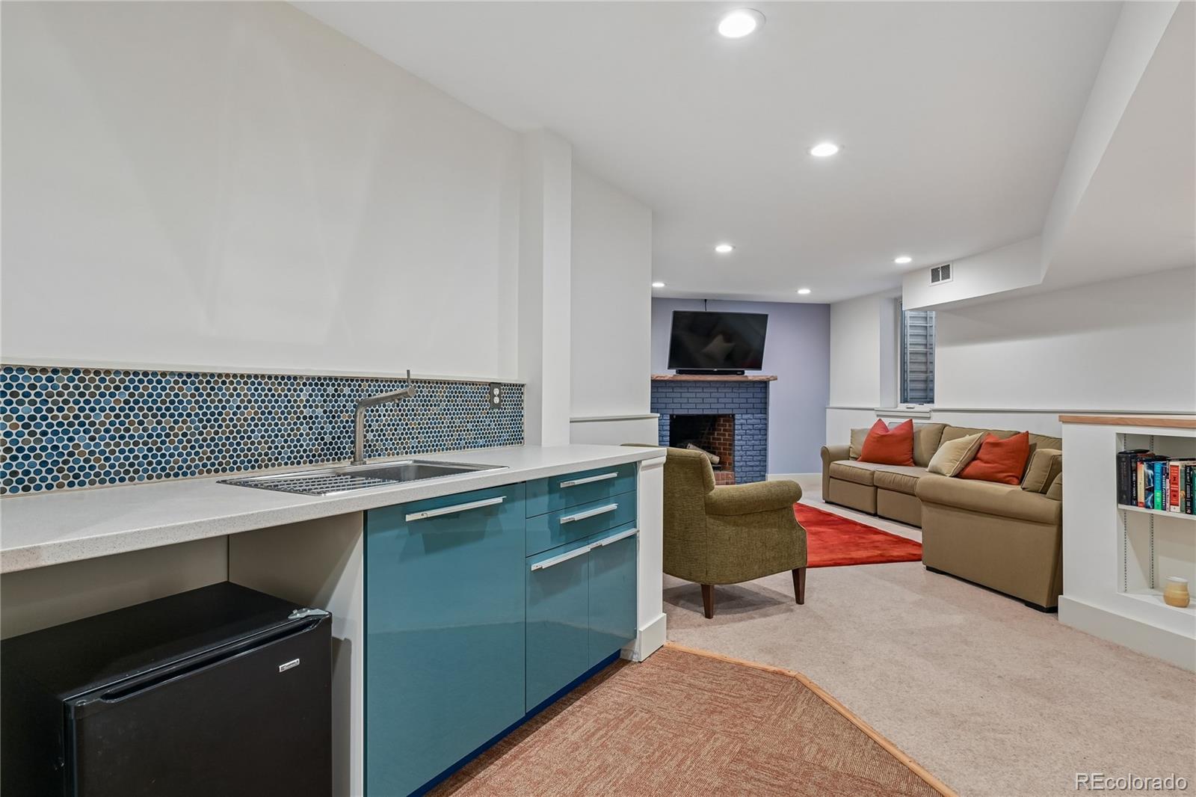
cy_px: 398
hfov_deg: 88.4
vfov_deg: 65.9
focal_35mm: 18
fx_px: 614
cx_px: 598
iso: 400
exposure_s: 1/5
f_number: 10
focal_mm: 18.5
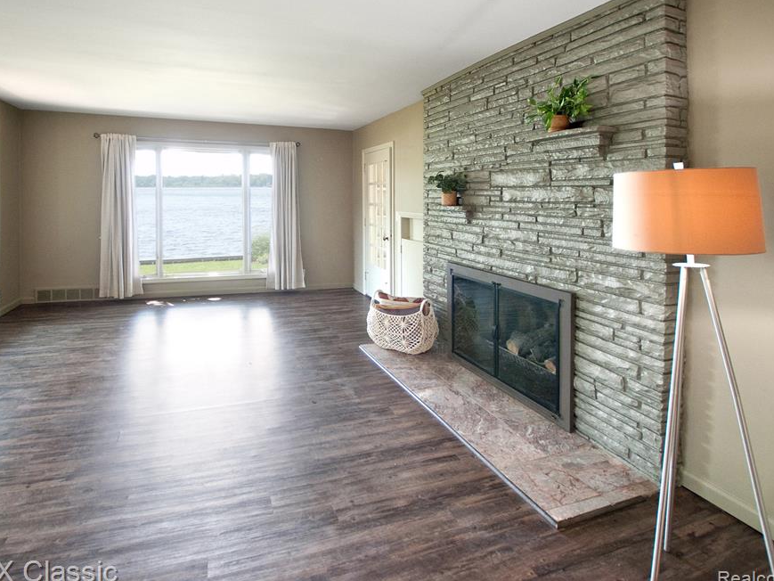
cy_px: 288
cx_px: 352
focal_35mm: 17
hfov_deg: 90.8
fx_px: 380
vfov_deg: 74.7
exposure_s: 1/60
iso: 640
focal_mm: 10
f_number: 3.5
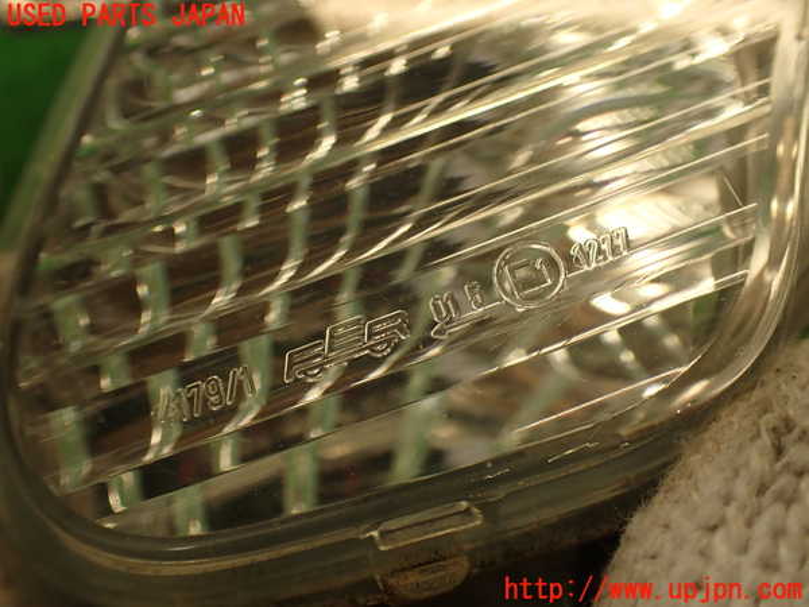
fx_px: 841
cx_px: 404
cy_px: 304
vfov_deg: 39.7
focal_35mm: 36
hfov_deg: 51.4
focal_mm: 6.37
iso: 160
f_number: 2.5
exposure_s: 1/80
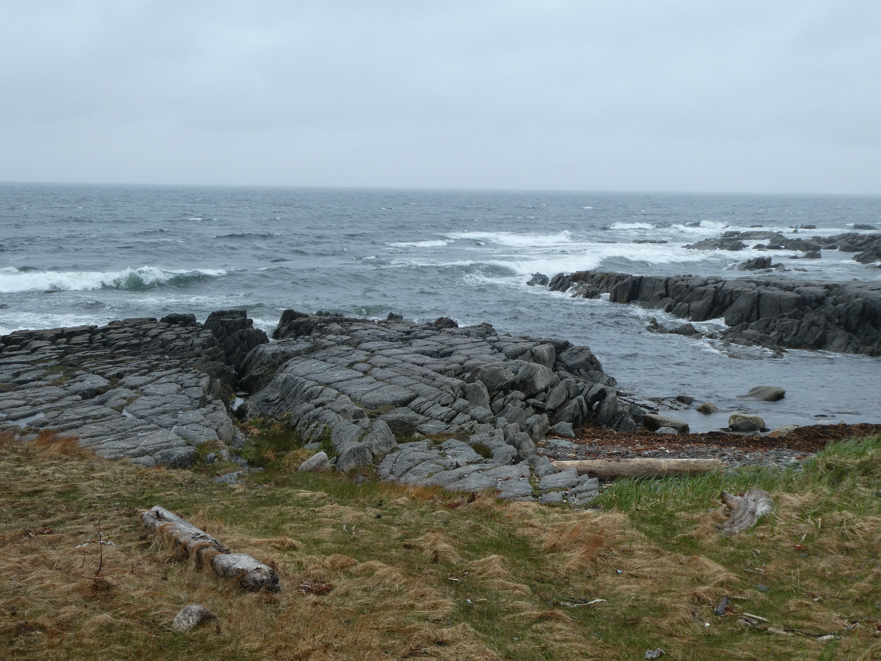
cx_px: 440
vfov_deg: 27.0
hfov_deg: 35.5
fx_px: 1374
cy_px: 330
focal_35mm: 54
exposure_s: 1/250
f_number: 4.1
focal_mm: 9.6
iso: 80
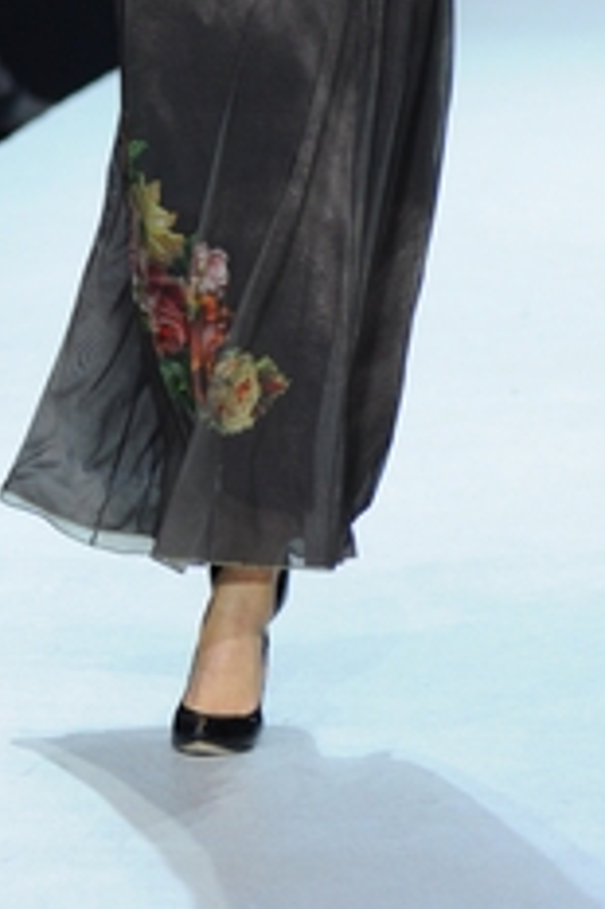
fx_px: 9466
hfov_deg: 3.7
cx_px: 342
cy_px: -62
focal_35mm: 375
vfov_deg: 5.5
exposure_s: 1/500
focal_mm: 112
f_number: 4
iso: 400
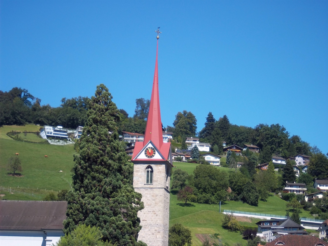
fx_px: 966
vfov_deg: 14.5
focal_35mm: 102
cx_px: 164
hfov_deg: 19.3
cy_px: 123
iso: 64
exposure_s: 1/500
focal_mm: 18.27
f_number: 4.85
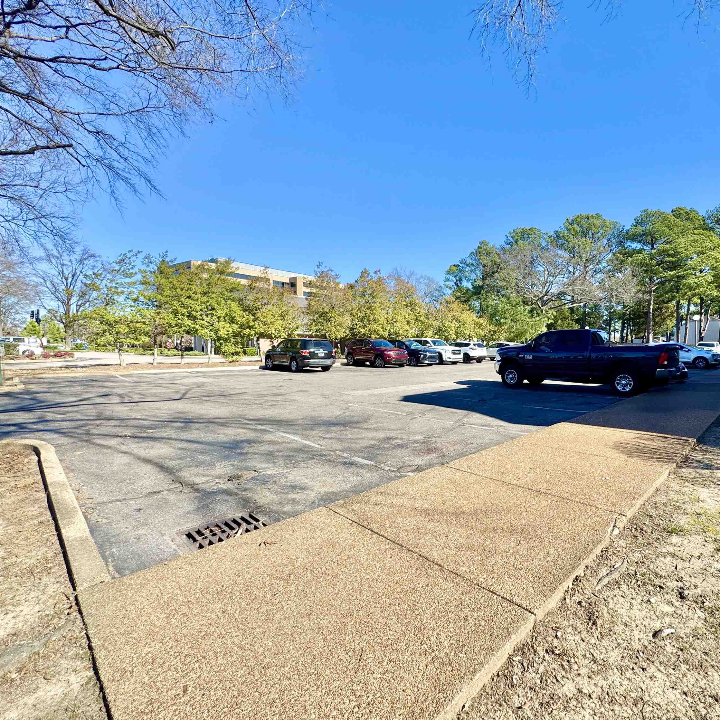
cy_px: 358
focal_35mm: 17
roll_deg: -1.2
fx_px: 400
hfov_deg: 82.6
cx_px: 445
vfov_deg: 84.0
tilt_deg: -1.3
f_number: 2.2
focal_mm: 2.22
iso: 40
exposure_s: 1/1078
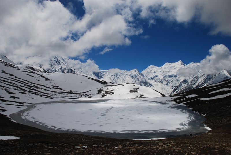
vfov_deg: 43.7
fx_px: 193
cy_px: 78
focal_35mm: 30
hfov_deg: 61.9
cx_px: 116
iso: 200
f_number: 9
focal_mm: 20
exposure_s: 1/1600
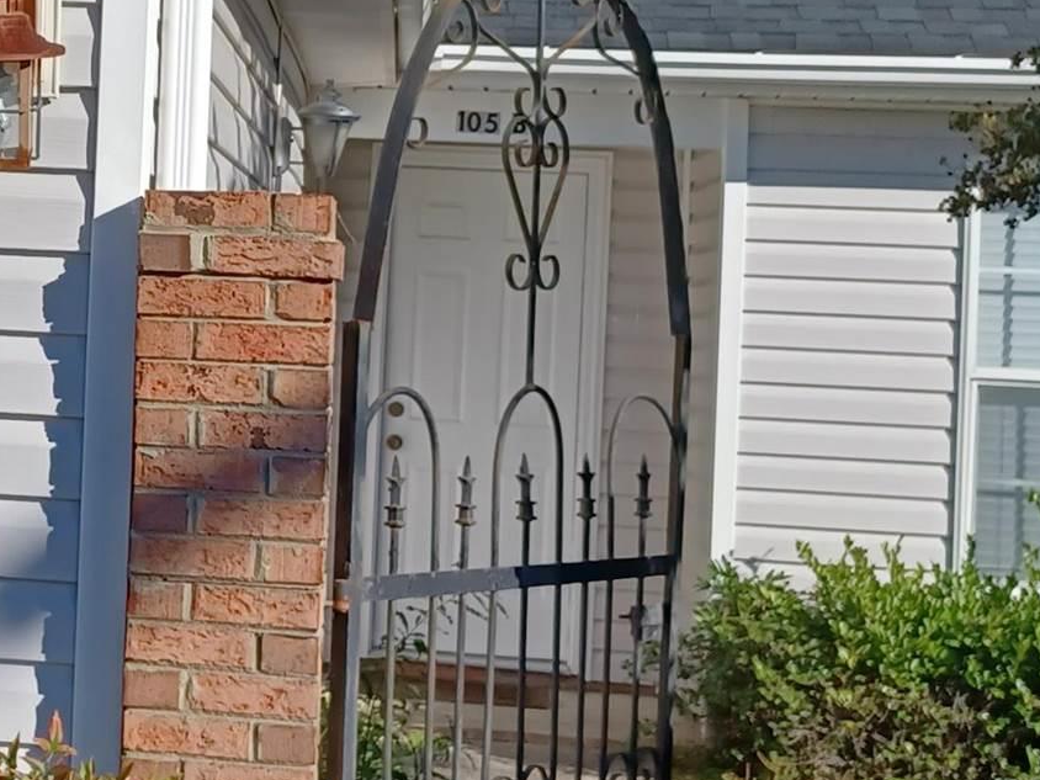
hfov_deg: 20.7
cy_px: 265
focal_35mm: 91
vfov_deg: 16.2
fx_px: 2734
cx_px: -52
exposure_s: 1/641
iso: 32
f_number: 1.8
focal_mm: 4.6
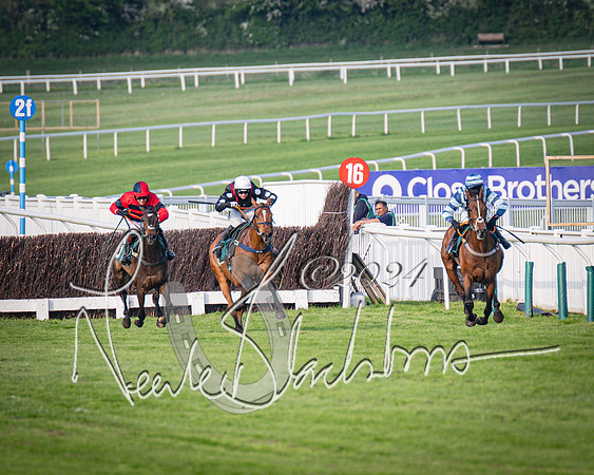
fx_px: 12311
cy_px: 280
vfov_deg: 2.2
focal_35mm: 701
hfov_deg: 2.8
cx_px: 294
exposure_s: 1/1600
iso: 400
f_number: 4
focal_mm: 280
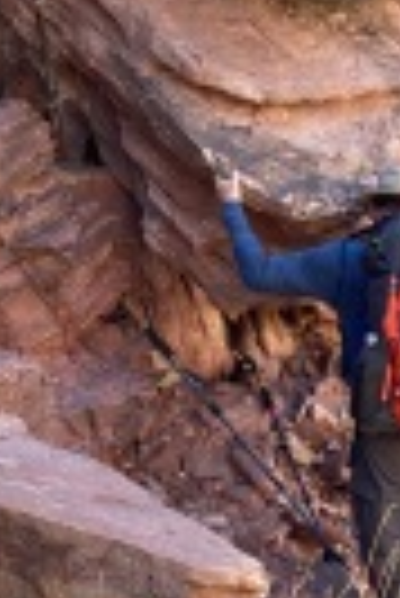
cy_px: 117
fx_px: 2477
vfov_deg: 13.7
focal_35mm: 149
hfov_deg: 9.2
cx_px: 175
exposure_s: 1/121
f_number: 2
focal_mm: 6
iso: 40
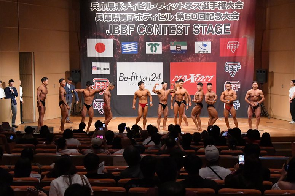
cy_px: 98
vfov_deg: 18.9
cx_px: 148
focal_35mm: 72
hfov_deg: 28.1
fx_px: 590
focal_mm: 48
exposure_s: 1/400
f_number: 5.6
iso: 11400
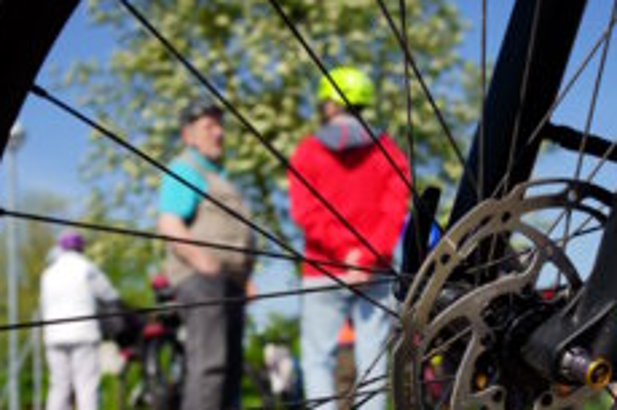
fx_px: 1045
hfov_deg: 32.8
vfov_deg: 22.0
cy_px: 312
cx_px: 263
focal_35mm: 61
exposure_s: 1/500
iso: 100
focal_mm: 35
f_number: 6.3
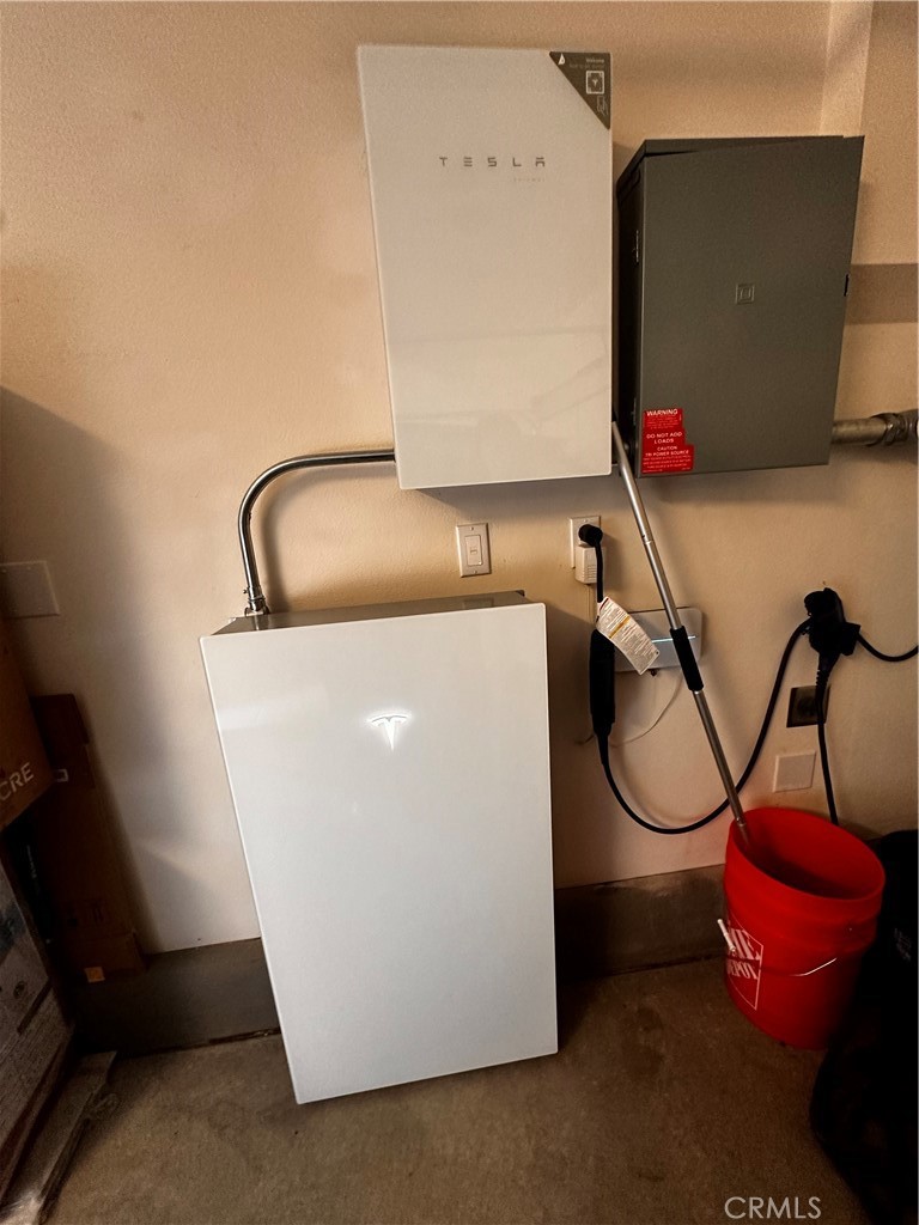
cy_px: 612
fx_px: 496
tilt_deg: -12.2
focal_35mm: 14
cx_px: 460
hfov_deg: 85.7
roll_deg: +3.4
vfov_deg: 102.1
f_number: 2.2
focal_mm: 2.22
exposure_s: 1/60
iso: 400
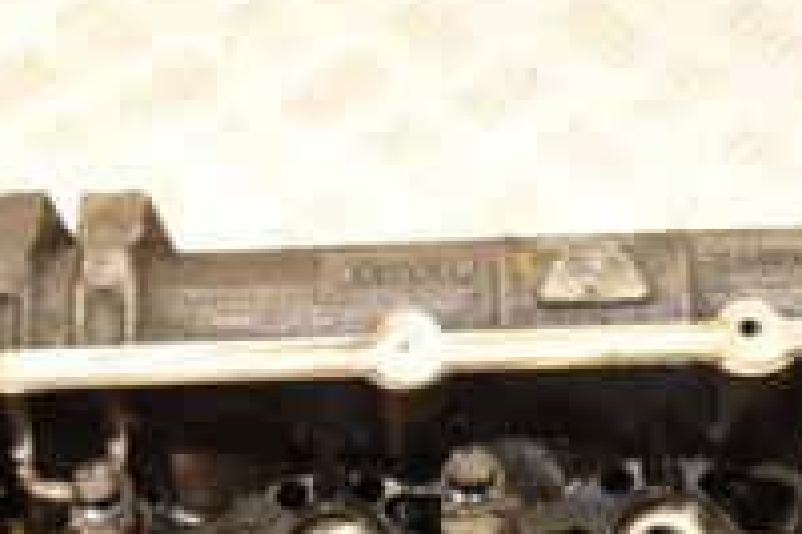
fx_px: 1803
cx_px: 714
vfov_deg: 16.7
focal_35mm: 81
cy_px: 454
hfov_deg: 24.4
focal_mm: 18
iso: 800
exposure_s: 1/125
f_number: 5
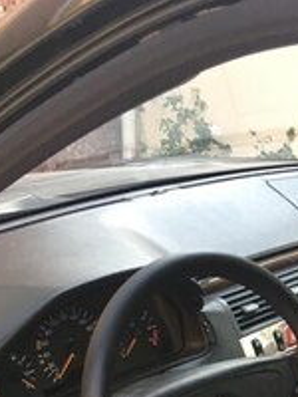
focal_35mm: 72
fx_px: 826
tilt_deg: -30.3
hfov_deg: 19.7
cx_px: 312
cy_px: 490
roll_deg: +0.7
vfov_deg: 24.3
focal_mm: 4.15
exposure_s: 1/33
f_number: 2.2
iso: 100
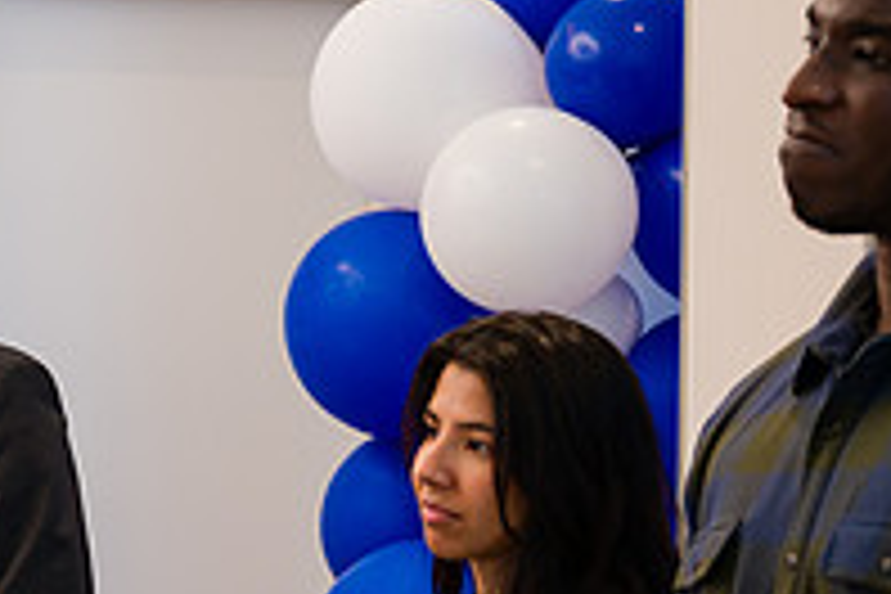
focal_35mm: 143
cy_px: 343
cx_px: -369
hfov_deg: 13.6
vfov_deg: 9.6
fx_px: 3539
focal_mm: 46
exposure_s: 1/200
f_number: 3.2
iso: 400
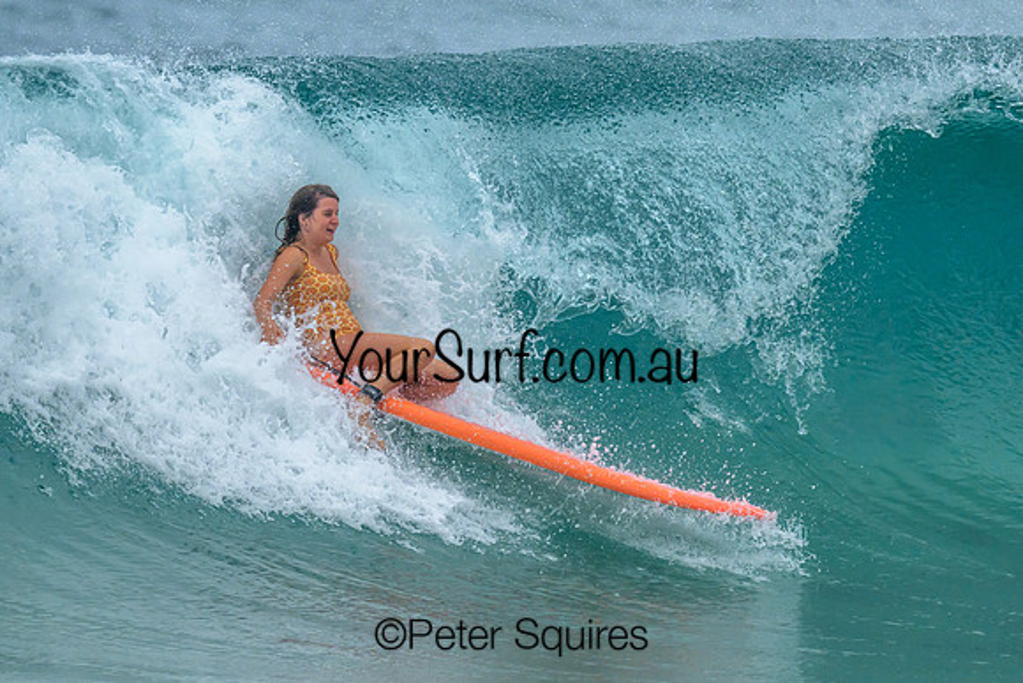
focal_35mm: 1100
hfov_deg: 1.9
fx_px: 31275
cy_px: 213
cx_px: 462
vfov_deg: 1.3
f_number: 6.3
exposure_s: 1/2500
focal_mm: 800
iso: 1250
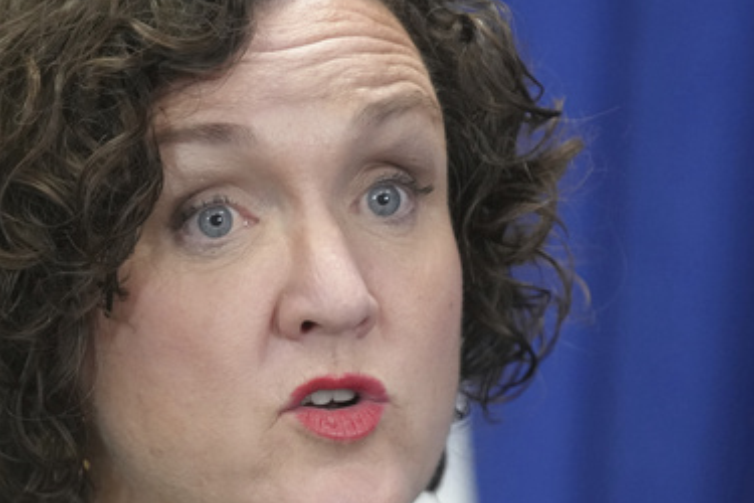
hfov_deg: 4.8
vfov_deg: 3.2
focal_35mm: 426
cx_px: 384
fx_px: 8922
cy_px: 458
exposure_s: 1/500
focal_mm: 156
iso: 3200
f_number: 2.8
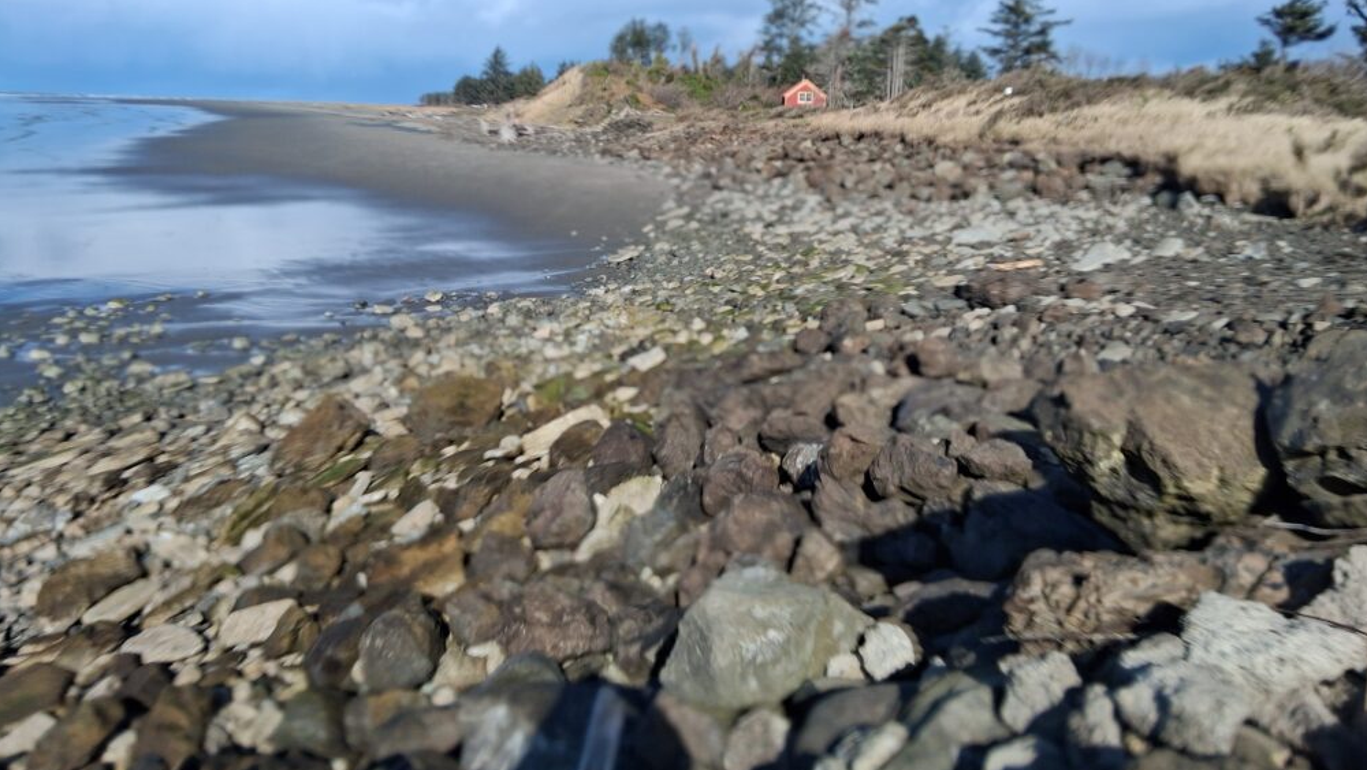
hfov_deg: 66.0
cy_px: 276
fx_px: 1051
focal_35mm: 29
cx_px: 696
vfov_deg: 39.9
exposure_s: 1/812
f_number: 1.8
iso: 25
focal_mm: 3.98
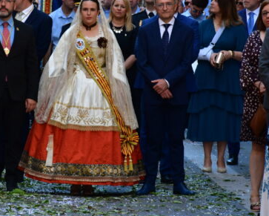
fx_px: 2406
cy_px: 85
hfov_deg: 6.4
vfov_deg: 5.1
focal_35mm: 302
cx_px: 88
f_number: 9
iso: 320
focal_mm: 112
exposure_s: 1/80
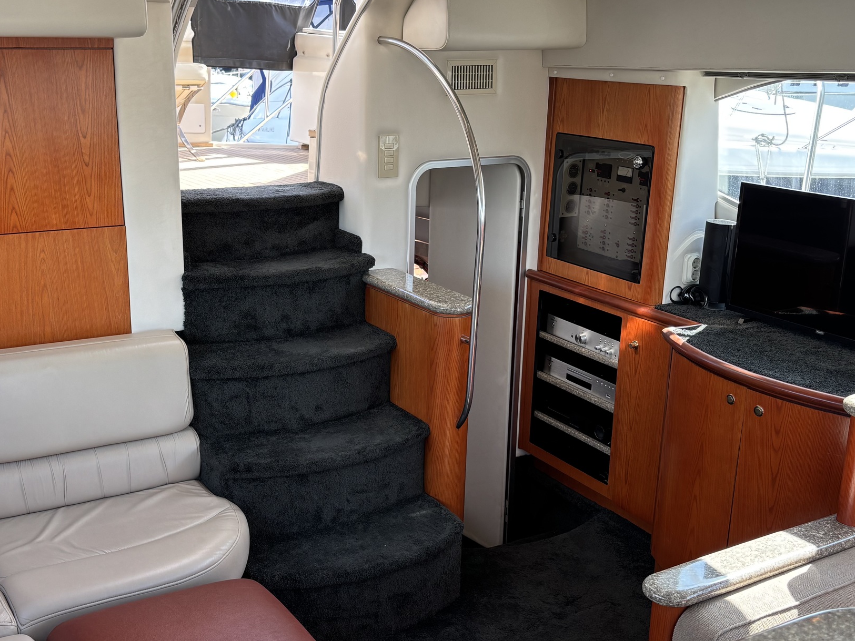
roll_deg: +0.6
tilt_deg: -15.1
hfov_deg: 46.5
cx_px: 343
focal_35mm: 40
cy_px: 328
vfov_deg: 36.0
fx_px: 988
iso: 32
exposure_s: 1/121
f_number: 1.6
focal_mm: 5.96
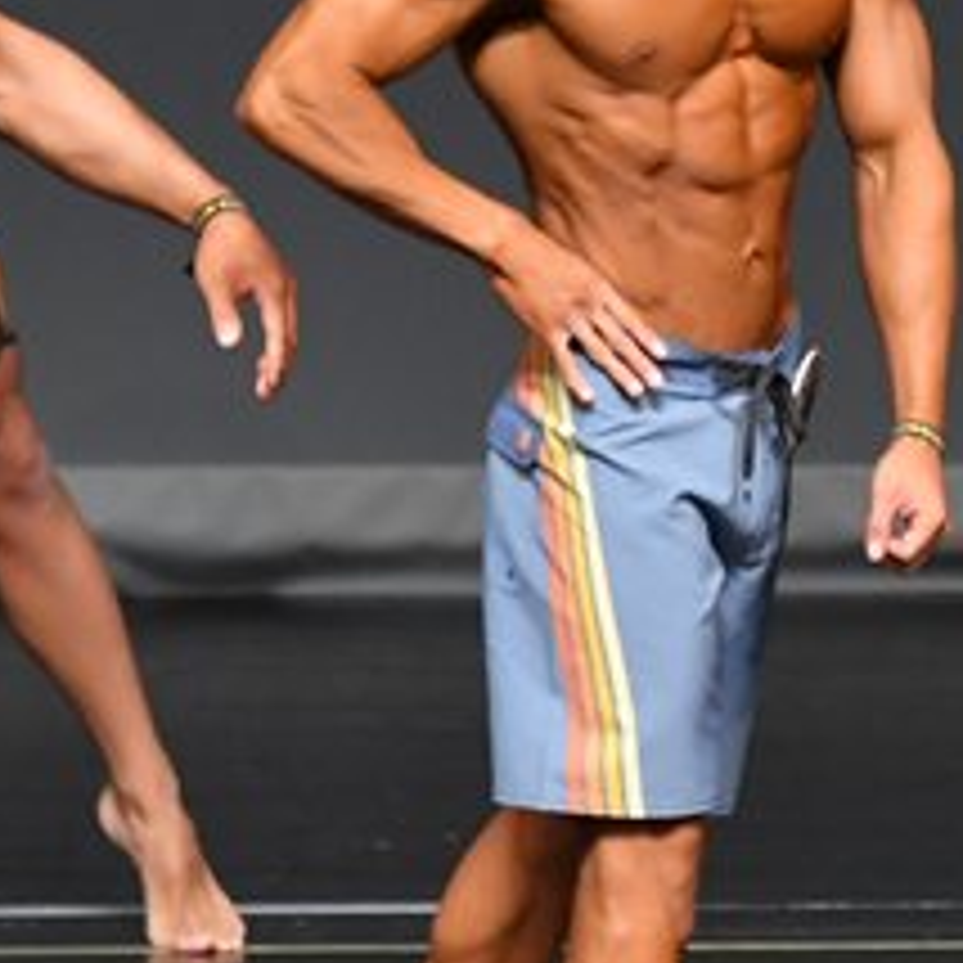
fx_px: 30436
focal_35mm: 967
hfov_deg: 1.8
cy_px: 360
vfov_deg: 1.8
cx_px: 1501
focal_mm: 210
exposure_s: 1/400
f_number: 5.6
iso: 2800
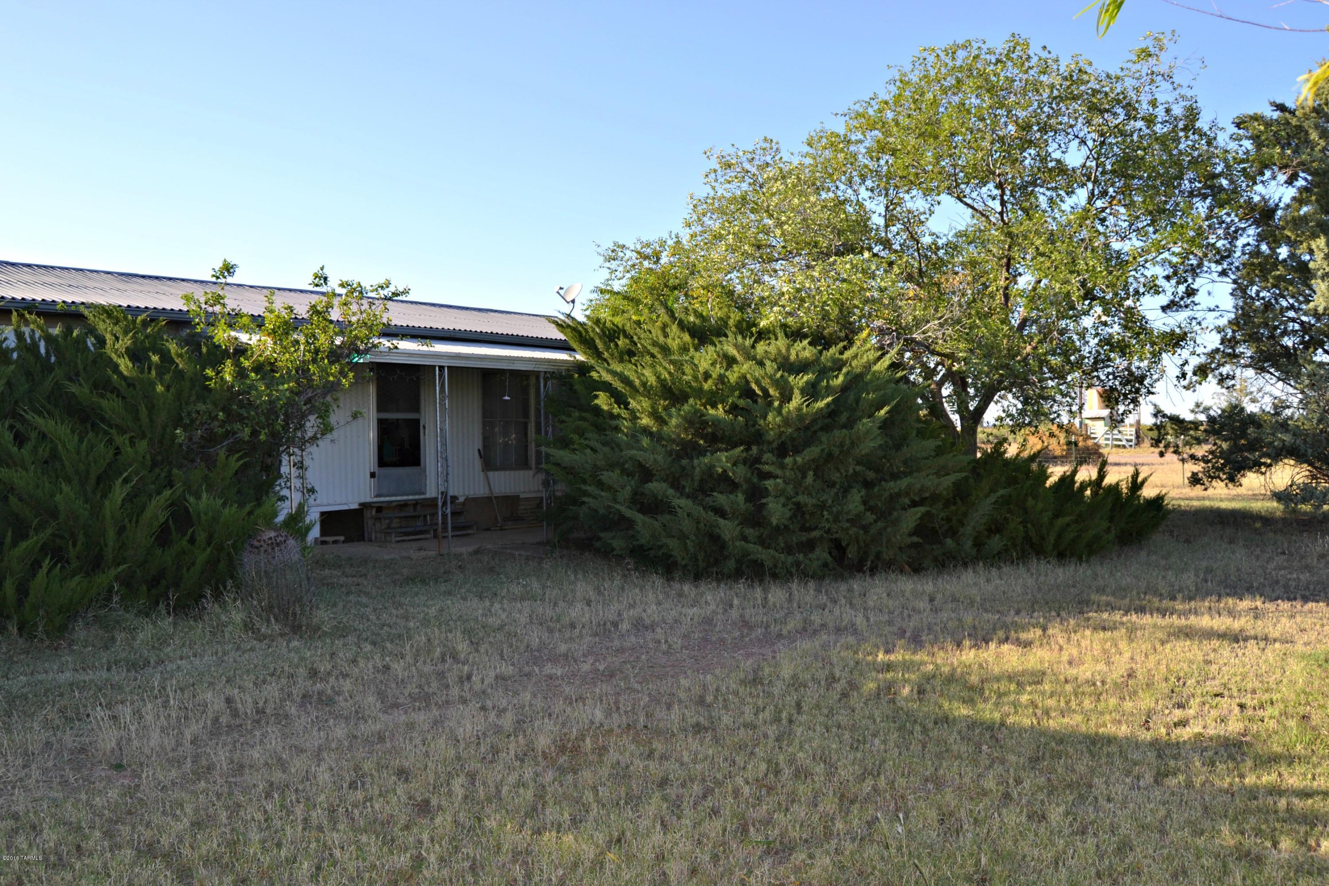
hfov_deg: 67.4
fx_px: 997
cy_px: 443
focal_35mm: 27
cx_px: 664
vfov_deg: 47.9
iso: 100
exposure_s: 1/200
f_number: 5
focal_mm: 18
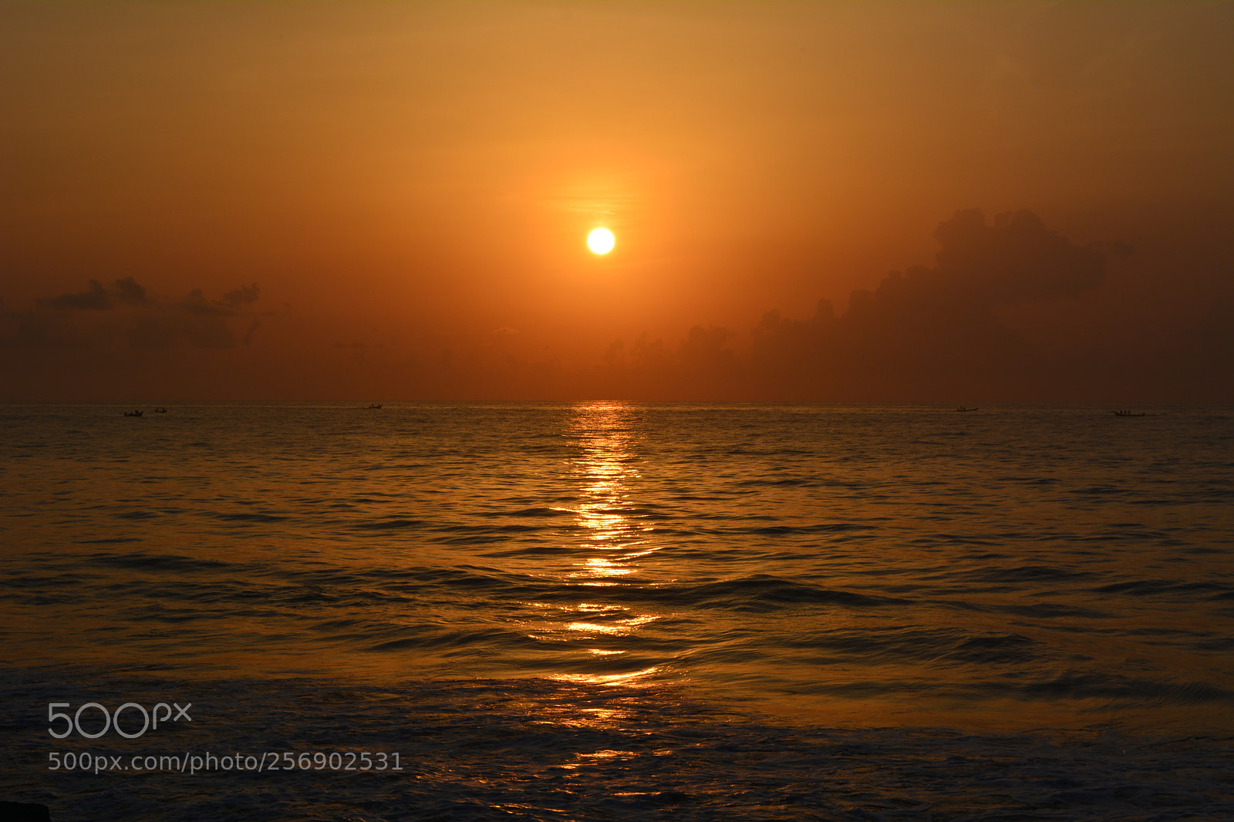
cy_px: 411
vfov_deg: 17.5
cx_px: 617
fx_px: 2673
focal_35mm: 78
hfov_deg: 26.0
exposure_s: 1/400
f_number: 14
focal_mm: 52
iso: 100
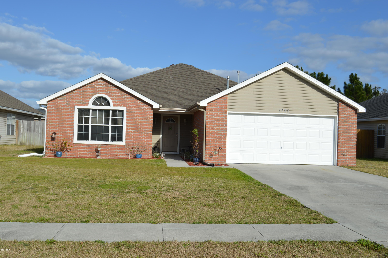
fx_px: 420
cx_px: 194
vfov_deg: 34.1
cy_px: 129
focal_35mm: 39
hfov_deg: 49.6
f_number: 9
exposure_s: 1/320
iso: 100
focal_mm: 26
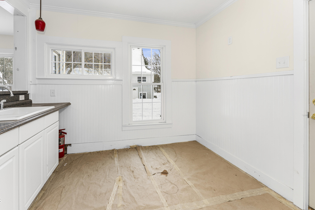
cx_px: 146
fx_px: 140
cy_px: 91
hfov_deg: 96.6
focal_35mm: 16
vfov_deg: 73.4
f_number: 7.1
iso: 160
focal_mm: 14
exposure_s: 1/60
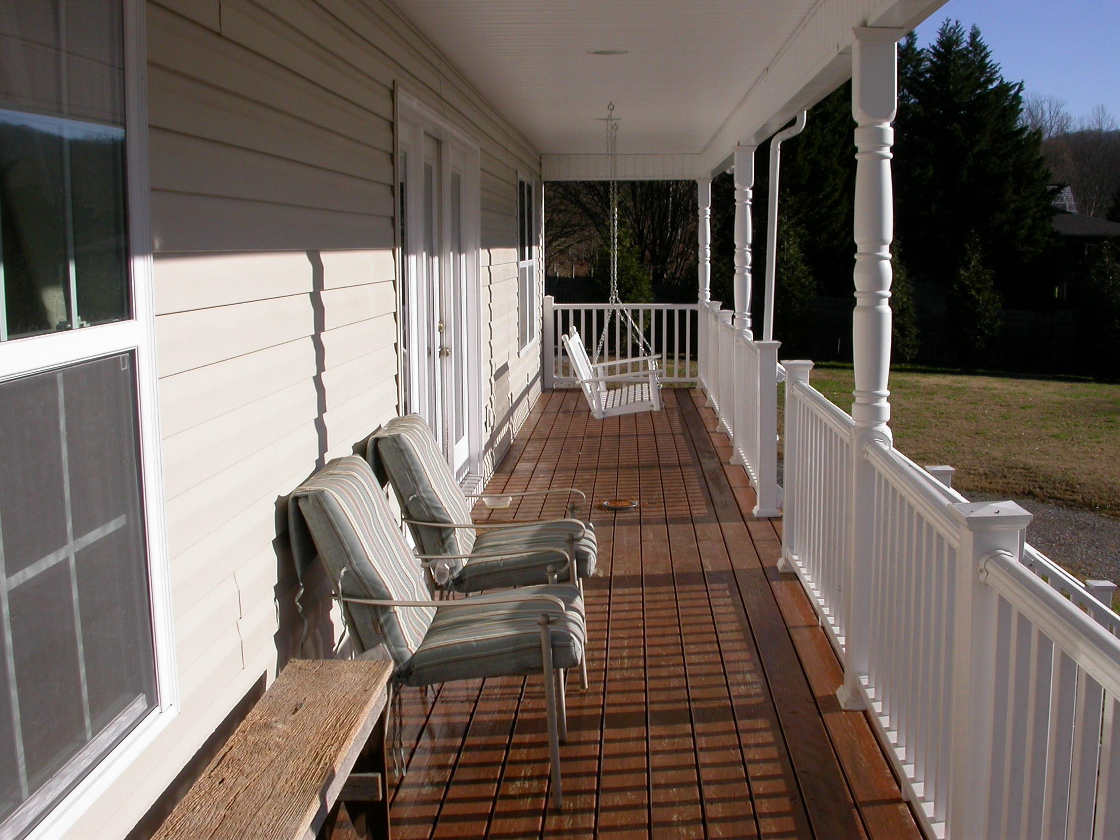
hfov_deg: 49.0
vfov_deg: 37.7
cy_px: 420
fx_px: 1229
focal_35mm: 38
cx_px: 560
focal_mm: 7.85
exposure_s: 1/446
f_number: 7.5
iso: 100
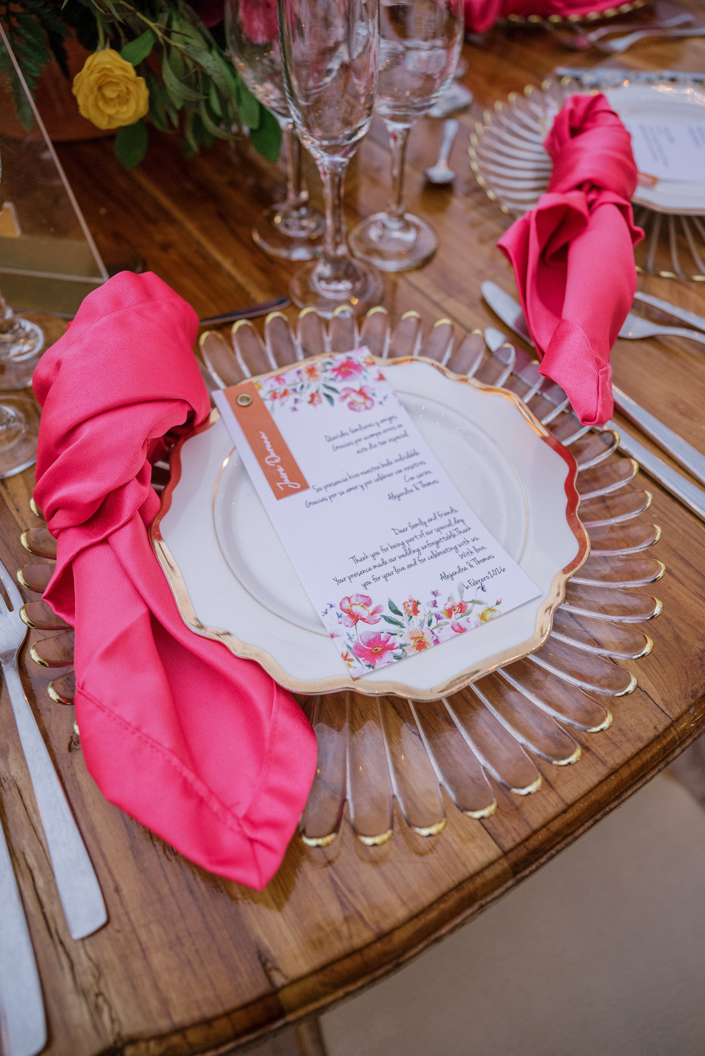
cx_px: 352
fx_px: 704
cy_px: 528
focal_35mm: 24
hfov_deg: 53.2
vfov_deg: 73.7
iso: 640
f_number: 3.2
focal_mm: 24
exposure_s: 1/320
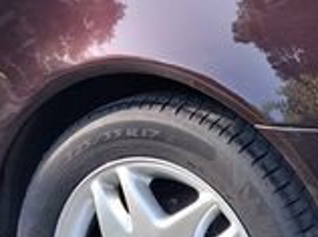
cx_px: 115
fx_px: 1569
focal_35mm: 171
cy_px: 78
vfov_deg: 8.7
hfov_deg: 11.6
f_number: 1.8
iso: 32
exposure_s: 1/120
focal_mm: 4
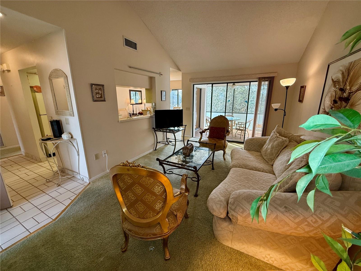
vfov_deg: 85.7
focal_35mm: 14
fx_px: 146
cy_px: 136
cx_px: 180
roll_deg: +0.2
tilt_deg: -14.2
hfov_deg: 102.1
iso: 250
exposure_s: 1/120
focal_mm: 2.22
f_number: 2.2
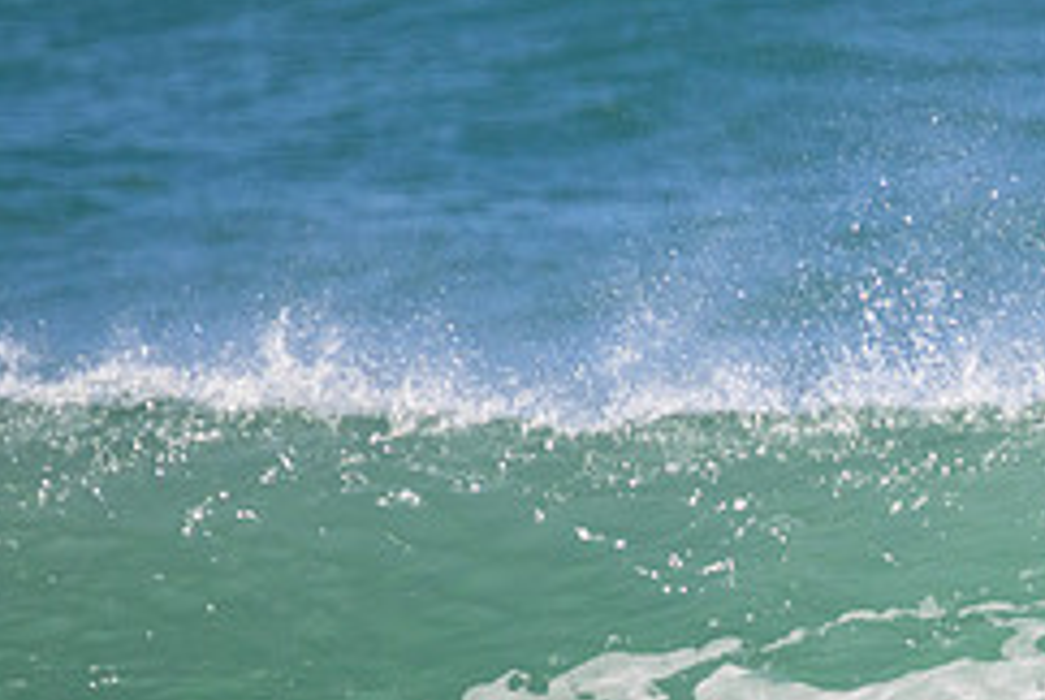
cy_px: 741
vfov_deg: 0.7
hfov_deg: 1.1
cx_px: 1213
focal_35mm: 1917
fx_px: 55713
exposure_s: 1/2000
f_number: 11
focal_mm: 800
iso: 1600
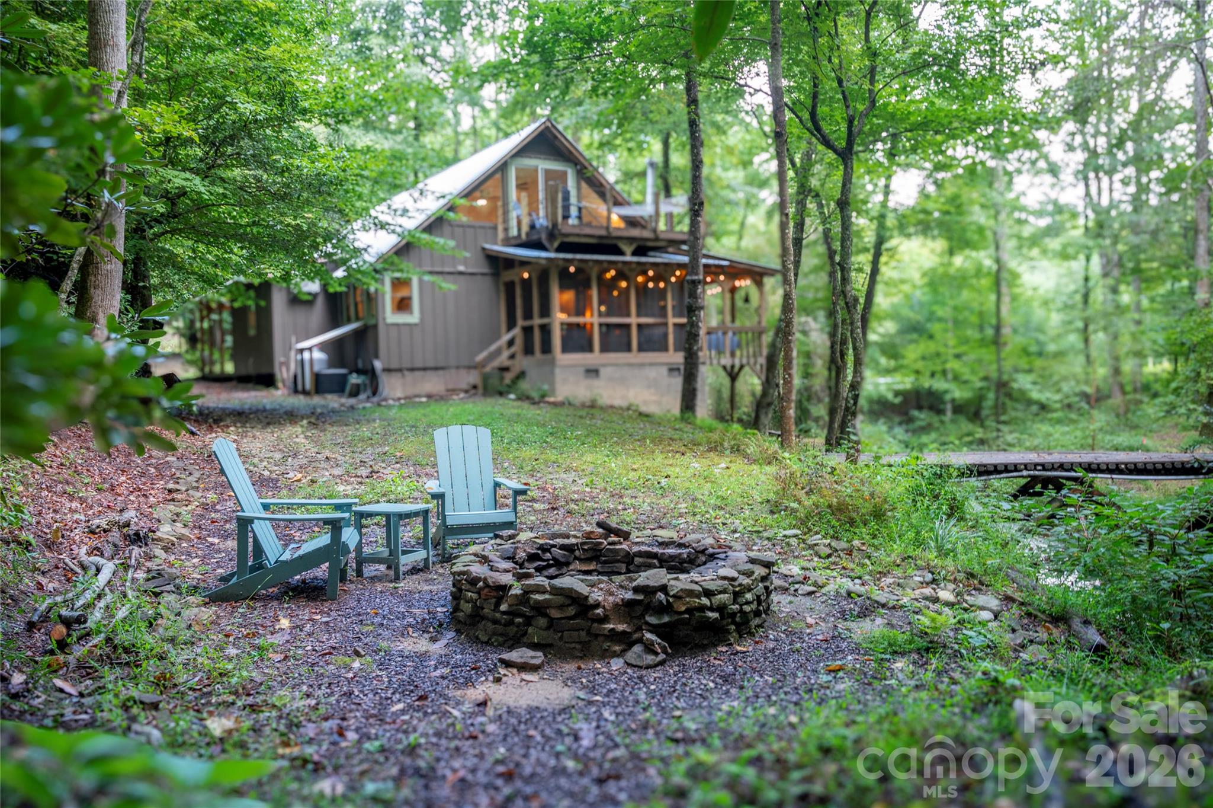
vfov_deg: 44.2
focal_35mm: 30
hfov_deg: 62.8
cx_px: 606
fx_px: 993
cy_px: 404
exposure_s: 1/20
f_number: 5.6
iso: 500
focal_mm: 29.5
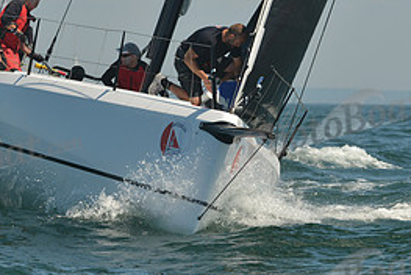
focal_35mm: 441
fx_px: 5040
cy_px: 62
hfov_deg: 4.7
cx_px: 164
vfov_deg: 3.1
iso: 250
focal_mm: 200
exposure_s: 1/1000
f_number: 6.3
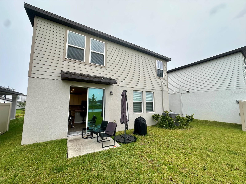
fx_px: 99
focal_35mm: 14
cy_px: 92
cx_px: 123
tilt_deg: +7.5
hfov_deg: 102.1
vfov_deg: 85.7
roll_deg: +0.9
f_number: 2.2
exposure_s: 1/177
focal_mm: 2.22
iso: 40
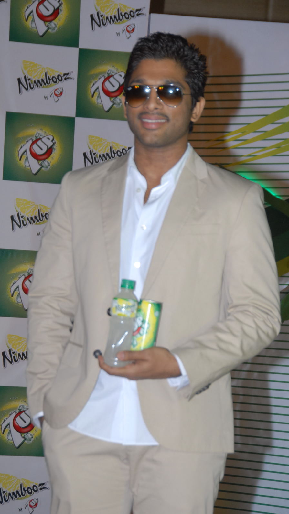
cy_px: 256
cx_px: 127
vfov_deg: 14.3
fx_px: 2051
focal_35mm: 151
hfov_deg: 8.1
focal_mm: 95
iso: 400
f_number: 7.1
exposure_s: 1/125
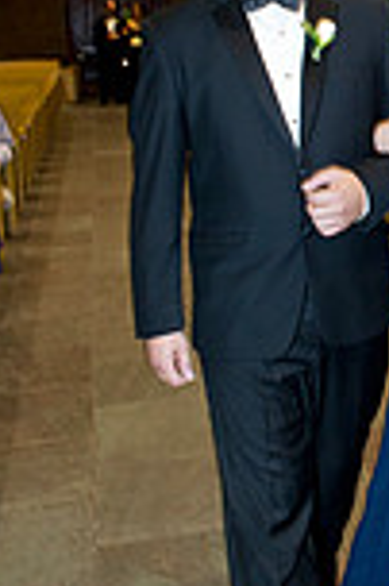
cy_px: 93
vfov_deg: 27.7
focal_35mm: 71
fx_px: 1153
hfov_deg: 18.0
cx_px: 495
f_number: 4.5
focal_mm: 24
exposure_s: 1/60
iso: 1250
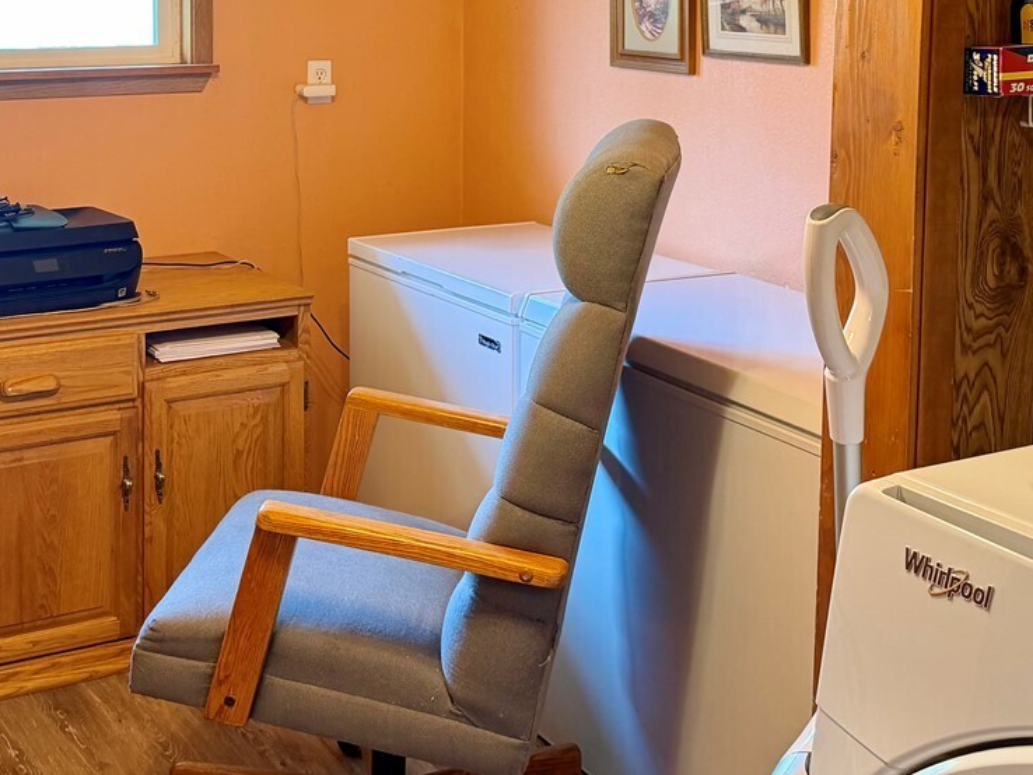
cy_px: 83
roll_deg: +0.0
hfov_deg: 36.4
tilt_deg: -5.4
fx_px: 1552
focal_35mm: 52
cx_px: 339
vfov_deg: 27.1
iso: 200
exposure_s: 1/60
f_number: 1.78
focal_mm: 6.76
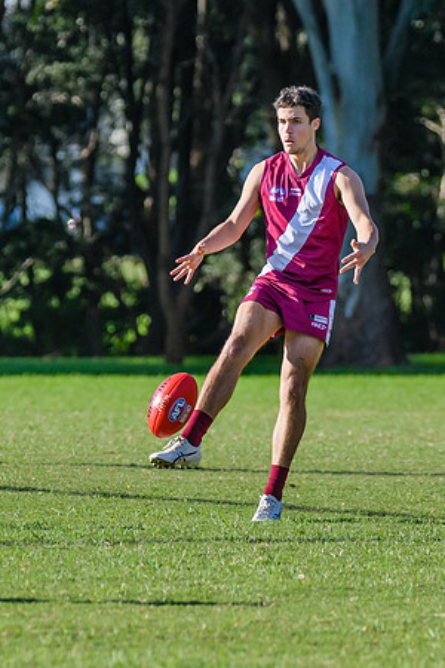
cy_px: 404
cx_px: 234
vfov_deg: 4.0
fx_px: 9639
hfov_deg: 2.6
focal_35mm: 520
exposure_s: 1/2500
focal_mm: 210
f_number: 5
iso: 800
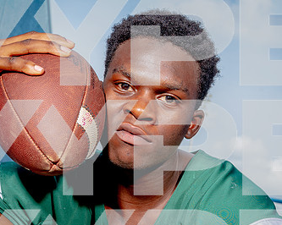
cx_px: 133
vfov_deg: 18.2
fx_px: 701
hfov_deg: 22.8
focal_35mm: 84
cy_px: 148
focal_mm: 48
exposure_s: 1/125
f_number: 9.5
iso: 100
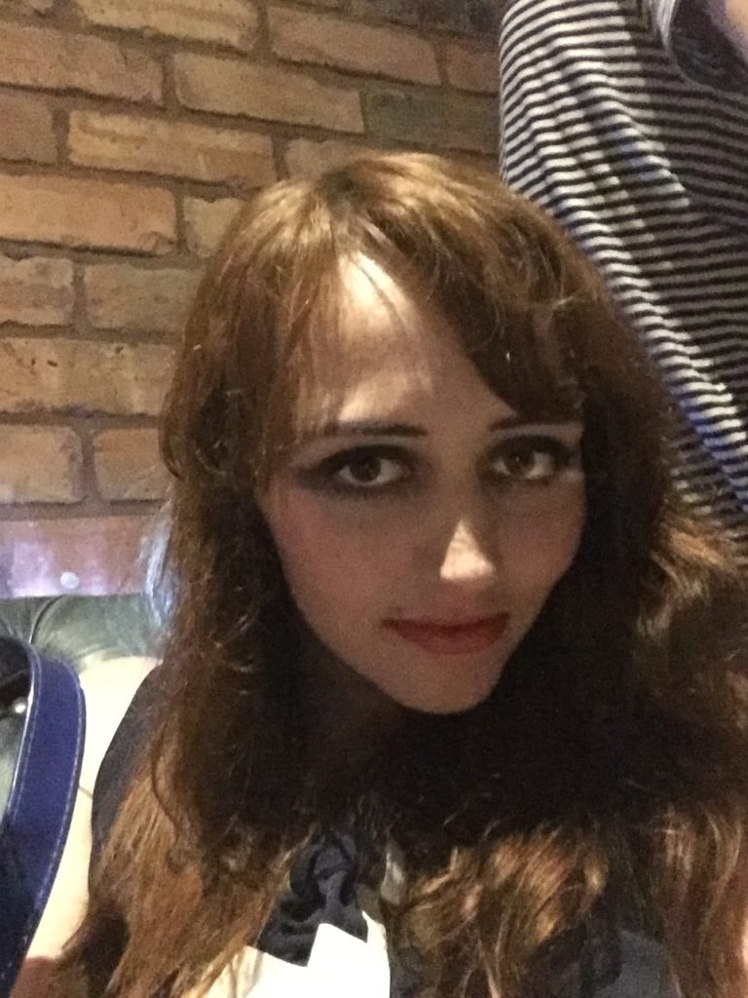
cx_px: 374
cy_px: 499
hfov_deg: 45.4
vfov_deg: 58.4
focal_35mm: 31
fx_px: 893
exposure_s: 1/17
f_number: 2.2
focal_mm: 2.65
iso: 2000
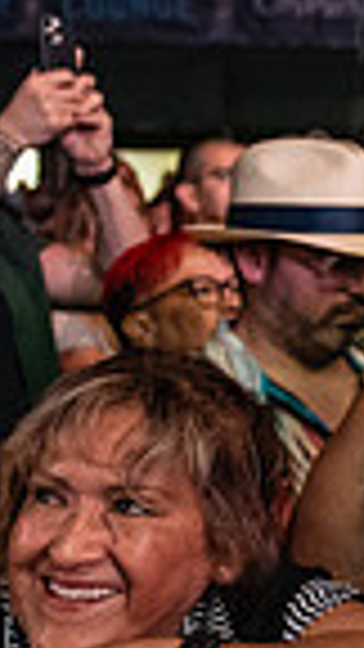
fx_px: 1733
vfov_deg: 21.1
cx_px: 953
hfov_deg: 10.0
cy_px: 277
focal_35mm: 101
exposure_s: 1/200
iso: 4000
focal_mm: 24
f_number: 2.8
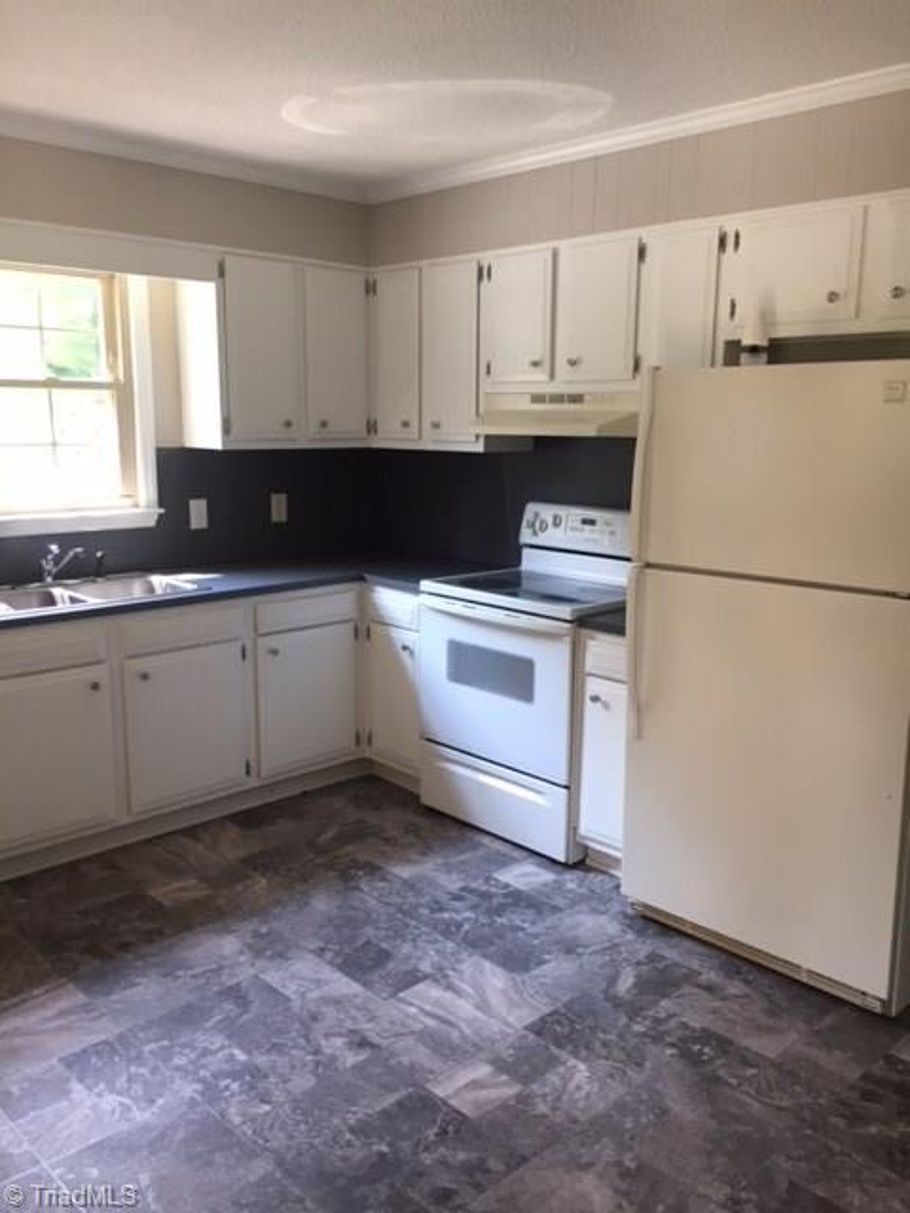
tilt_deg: -10.0
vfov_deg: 61.7
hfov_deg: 48.2
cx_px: 455
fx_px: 1016
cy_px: 606
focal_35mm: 29
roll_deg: -0.7
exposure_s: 1/30
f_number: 2.2
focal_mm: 4.15
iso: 32
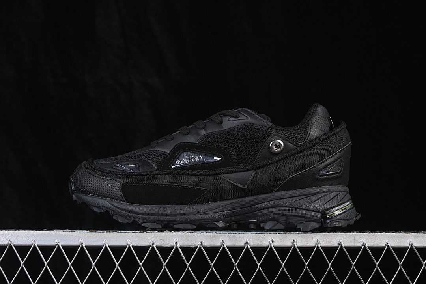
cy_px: 142
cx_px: 213
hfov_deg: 27.0
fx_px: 887
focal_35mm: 75
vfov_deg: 18.2
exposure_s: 1/60
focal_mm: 50
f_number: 6.3
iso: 160
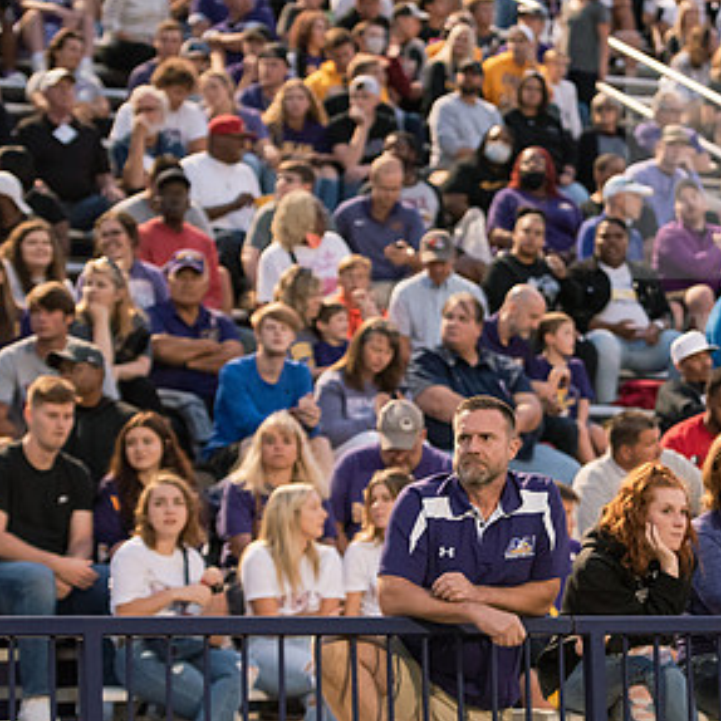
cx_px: 550
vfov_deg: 12.4
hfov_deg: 12.3
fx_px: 3323
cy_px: 373
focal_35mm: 141
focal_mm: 82
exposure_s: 1/500
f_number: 2.8
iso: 4000
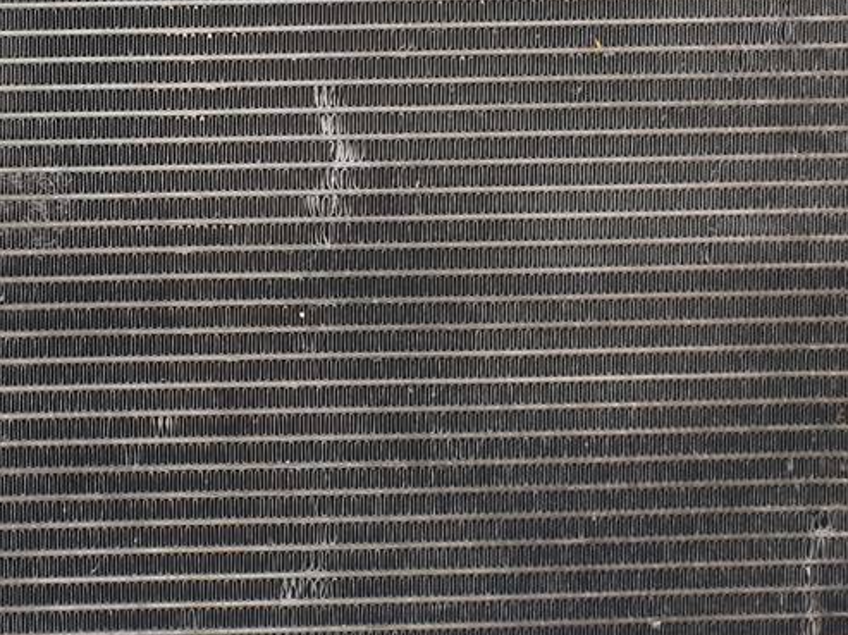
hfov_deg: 24.8
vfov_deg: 19.2
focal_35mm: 76
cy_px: 150
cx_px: 52
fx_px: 1860
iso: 50
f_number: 2.4
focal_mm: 4.3
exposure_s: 1/149
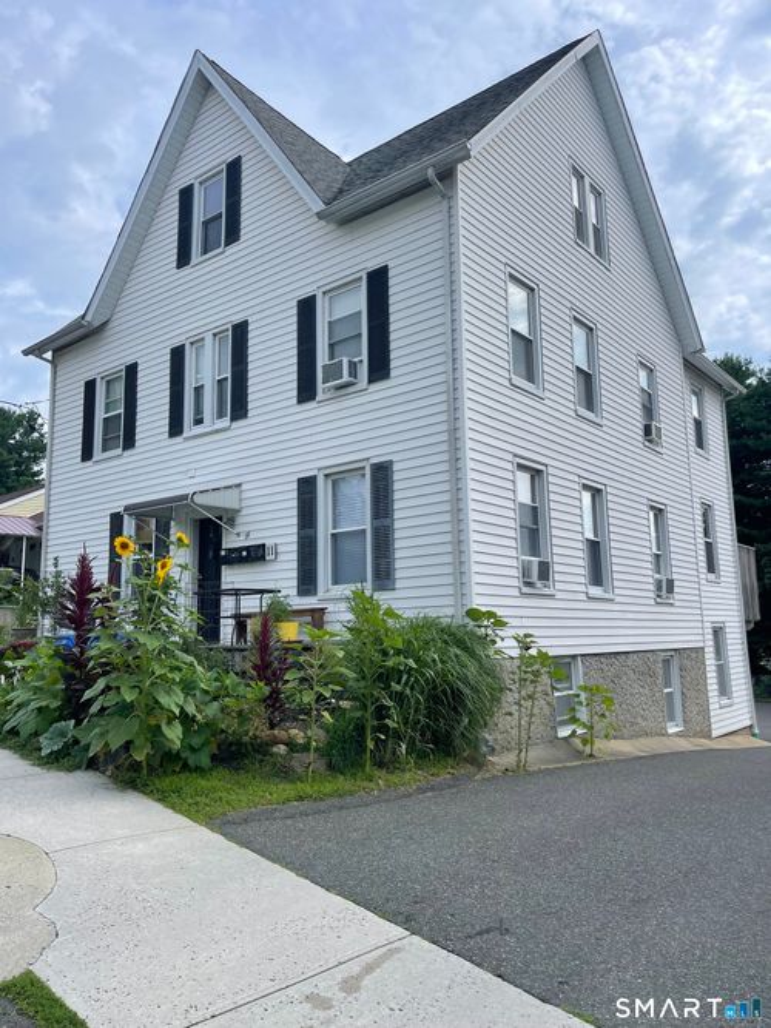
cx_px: 386
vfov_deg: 69.4
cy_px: 514
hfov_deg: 54.9
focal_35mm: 25
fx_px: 743
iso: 32
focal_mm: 5.1
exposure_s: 1/2488
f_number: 1.6
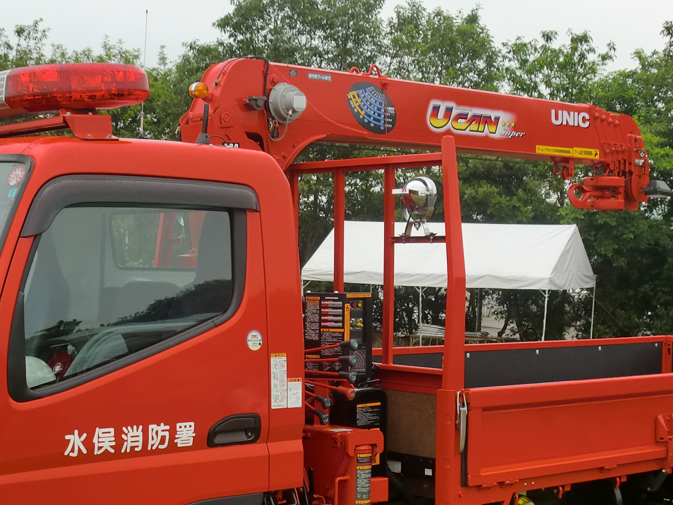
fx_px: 1361
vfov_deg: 20.9
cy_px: 355
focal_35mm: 70
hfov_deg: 27.8
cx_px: 312
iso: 64
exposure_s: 1/160
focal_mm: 6.3
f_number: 3.1
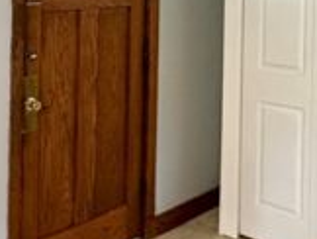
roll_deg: -1.1
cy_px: -33
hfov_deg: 28.0
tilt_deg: -0.3
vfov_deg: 20.2
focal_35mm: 69
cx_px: 194
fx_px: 633
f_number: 2.2
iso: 500
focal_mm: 2.22
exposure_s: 1/60
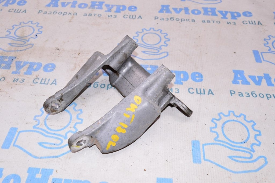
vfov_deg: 39.9
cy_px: 92
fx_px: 252
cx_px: 138
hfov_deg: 57.3
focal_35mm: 33
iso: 1600
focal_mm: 22
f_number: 8
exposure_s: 1/125
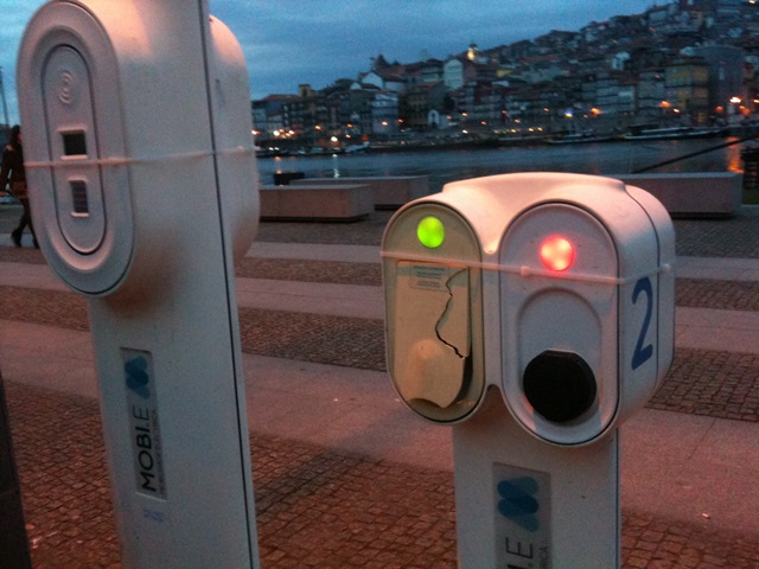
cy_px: 284
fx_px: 767
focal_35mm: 35
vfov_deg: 40.7
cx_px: 380
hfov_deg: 52.6
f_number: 2.8
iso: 320
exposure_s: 1/17
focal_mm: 3.85
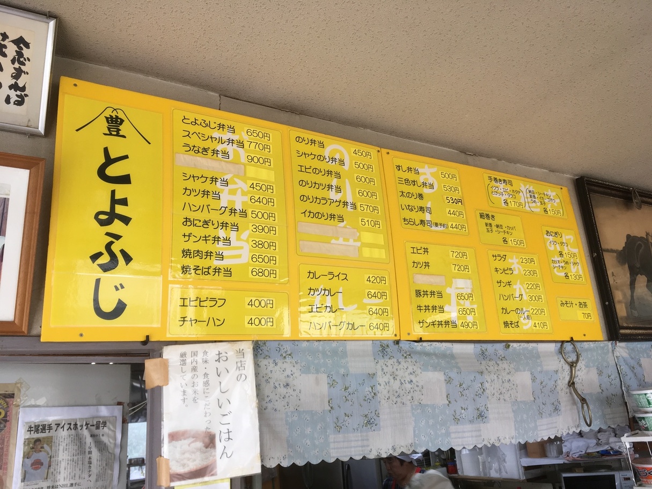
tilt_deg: +15.0
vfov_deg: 48.2
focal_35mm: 29
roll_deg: +4.1
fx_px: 546
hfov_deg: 61.7
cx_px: 326
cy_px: 244
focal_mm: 4.15
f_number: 2.2
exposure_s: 1/60
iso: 32
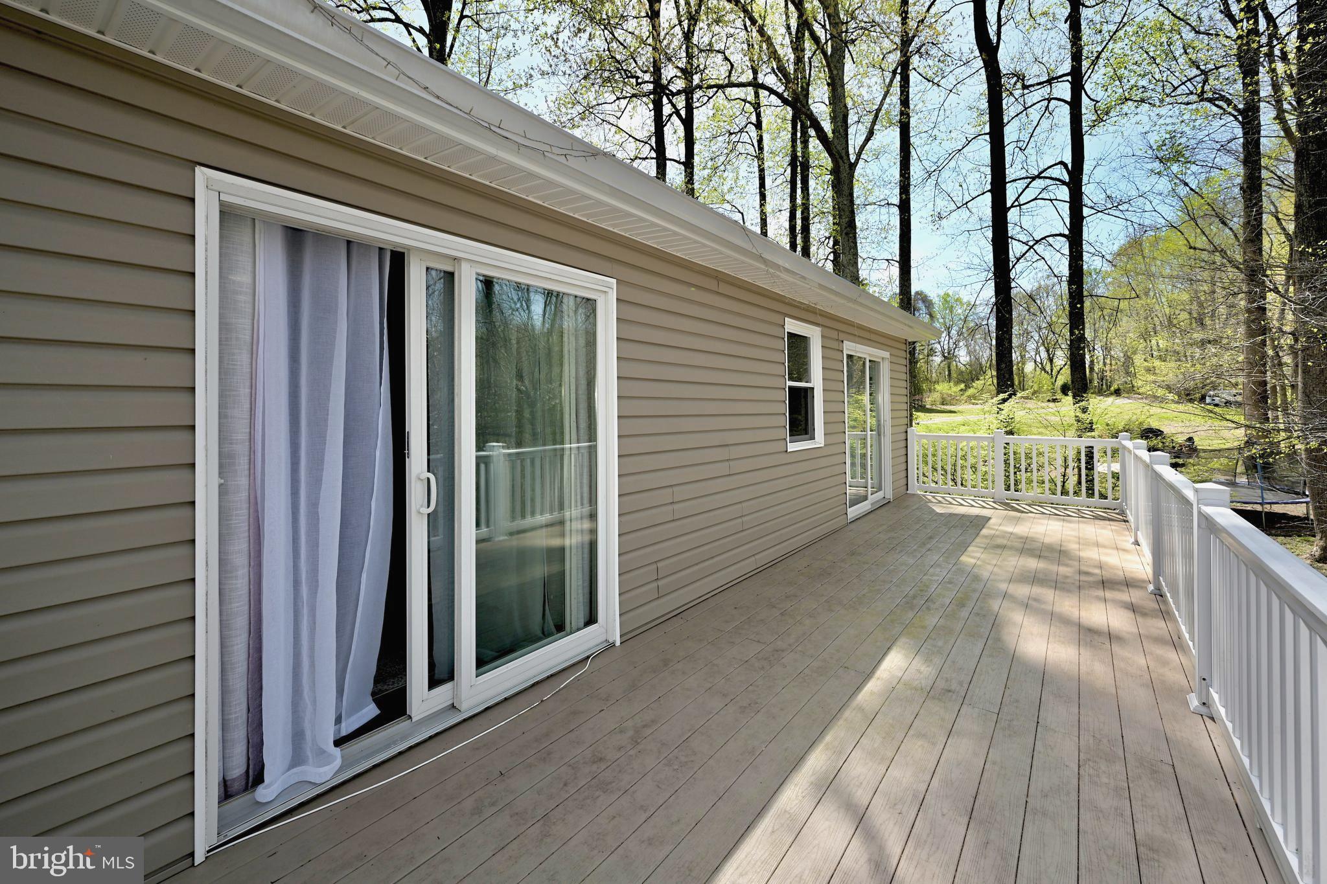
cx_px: 664
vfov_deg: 81.2
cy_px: 442
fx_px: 516
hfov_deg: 104.3
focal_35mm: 14
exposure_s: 1/60
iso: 100
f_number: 10
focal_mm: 14
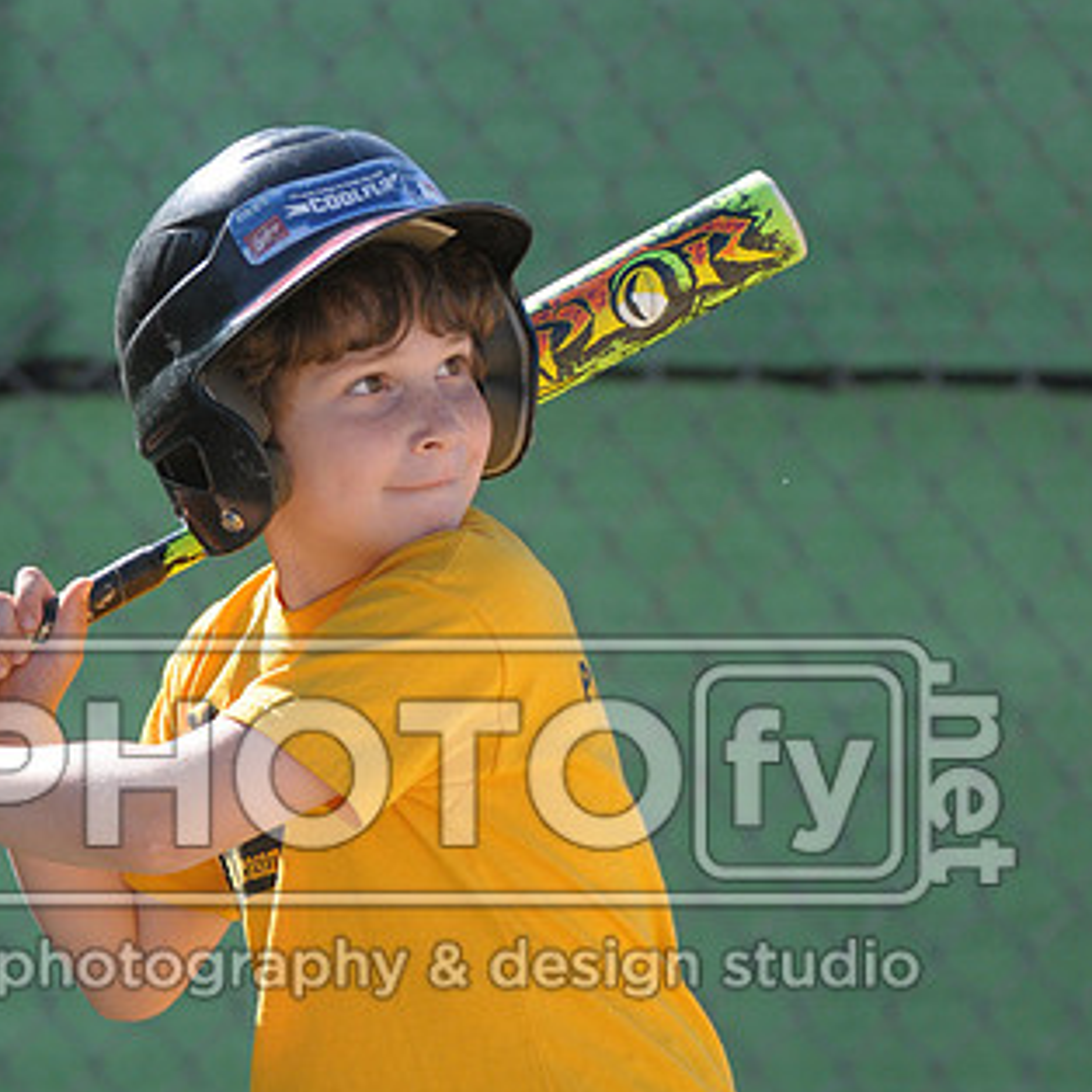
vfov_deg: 3.7
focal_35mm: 470
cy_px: 800
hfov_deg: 3.7
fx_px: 16774
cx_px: 440
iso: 640
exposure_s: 1/2000
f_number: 4
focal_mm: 200
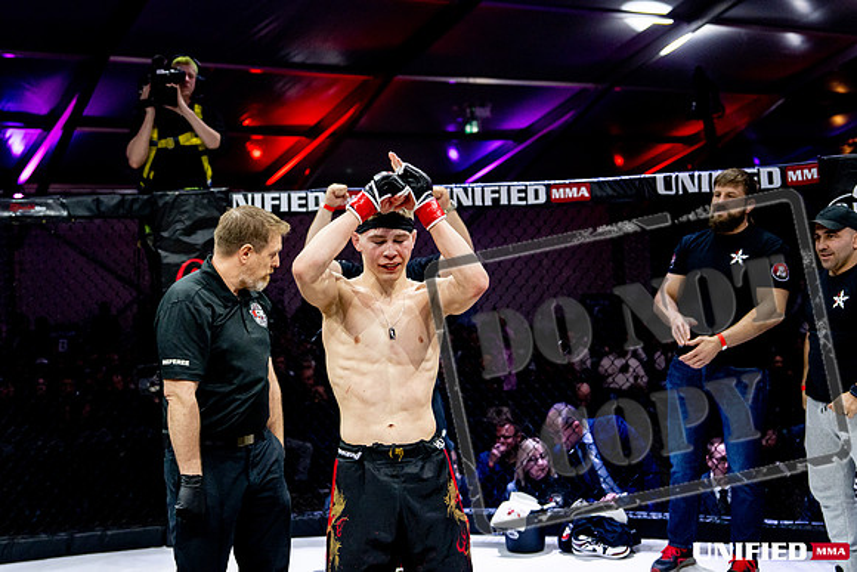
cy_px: 250
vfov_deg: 27.7
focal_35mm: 49
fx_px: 1157
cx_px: 380
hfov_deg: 40.6
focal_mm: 41
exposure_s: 1/1250
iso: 3200
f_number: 2.8
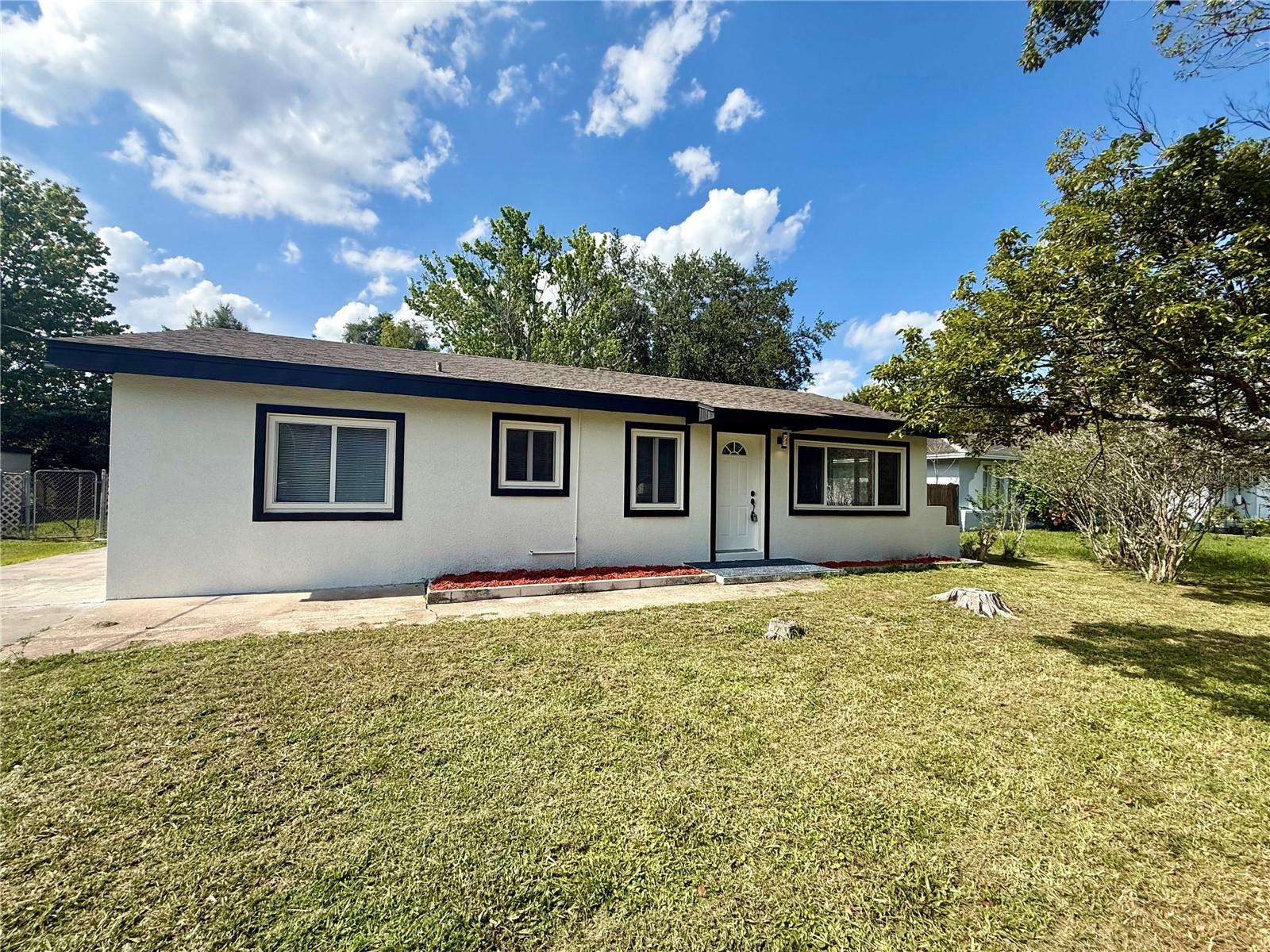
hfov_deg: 102.1
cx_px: 635
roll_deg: +0.3
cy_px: 476
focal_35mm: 14
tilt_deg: +0.4
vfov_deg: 85.7
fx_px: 514
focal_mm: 2.22
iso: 64
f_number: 2.2
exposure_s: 1/1745
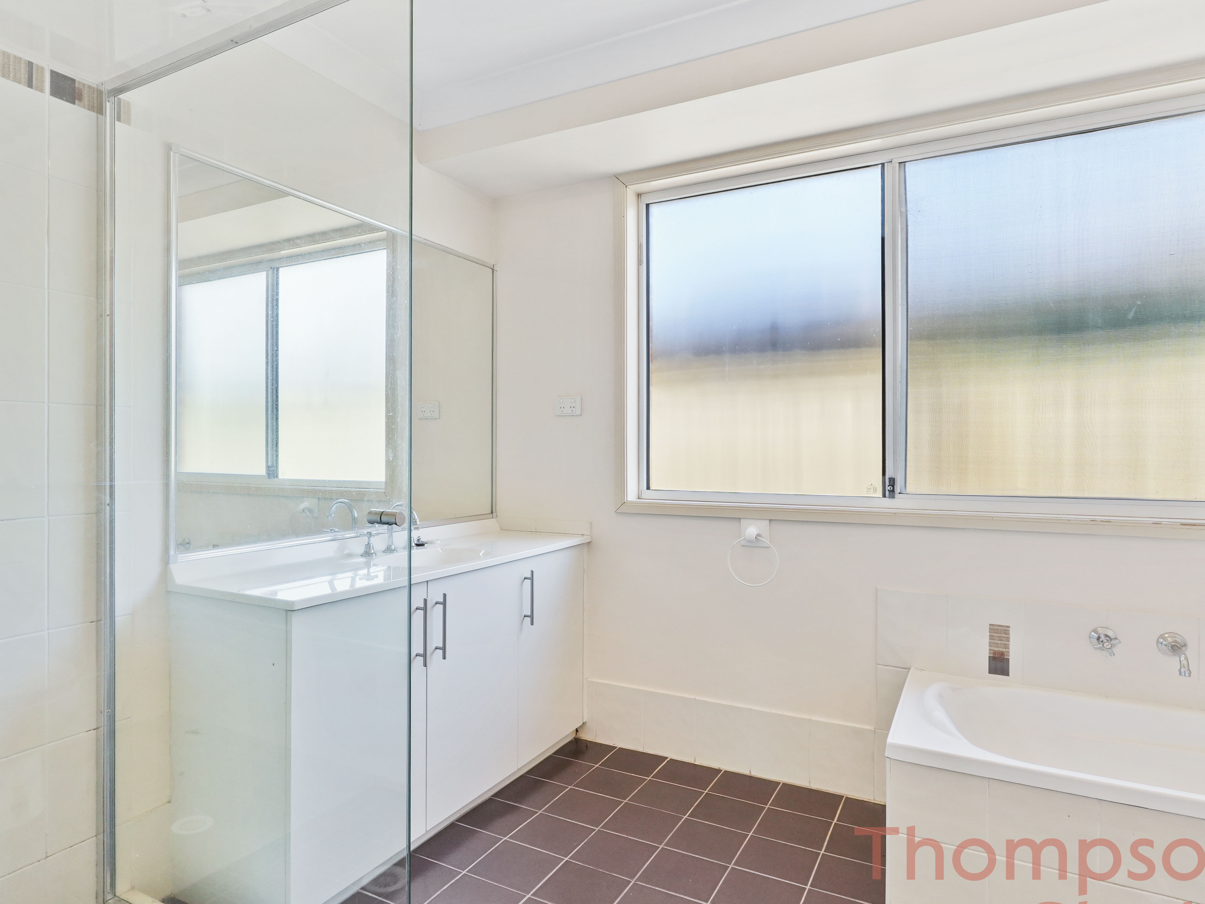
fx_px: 754
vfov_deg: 61.9
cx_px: 538
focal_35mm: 22
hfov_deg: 77.0
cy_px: 454
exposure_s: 1/30
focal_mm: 11
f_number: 9
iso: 800
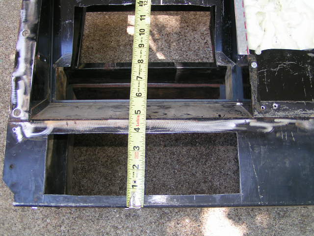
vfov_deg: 37.7
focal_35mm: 38
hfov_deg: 49.0
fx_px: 345
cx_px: 157
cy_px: 118
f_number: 2.8
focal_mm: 5.8
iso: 50
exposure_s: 1/50
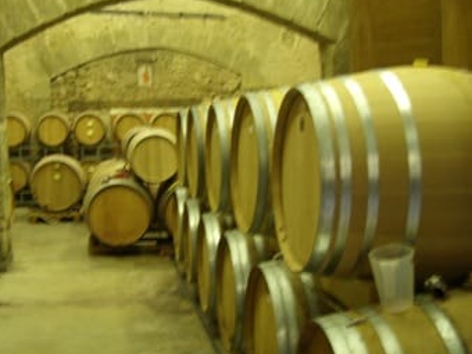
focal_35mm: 50
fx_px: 682
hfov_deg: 38.0
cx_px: 179
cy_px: 172
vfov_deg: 29.1
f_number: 3.5
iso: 100
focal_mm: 6.4
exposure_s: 1/5.76
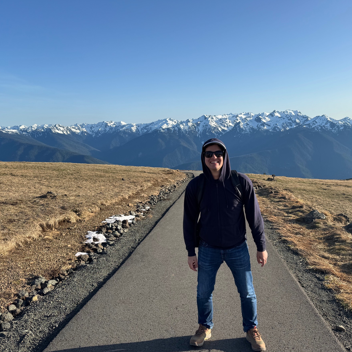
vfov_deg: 55.6
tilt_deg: -9.2
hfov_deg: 55.5
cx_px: 195
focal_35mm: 29
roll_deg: +1.3
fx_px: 334
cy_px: 179
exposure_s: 1/3413
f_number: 1.78
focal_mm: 6.76
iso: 80
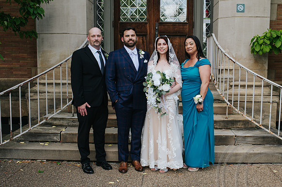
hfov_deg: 47.7
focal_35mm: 41
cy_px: 104
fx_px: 319
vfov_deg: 32.7
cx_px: 150
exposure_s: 1/500
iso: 220
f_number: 3.5
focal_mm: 35
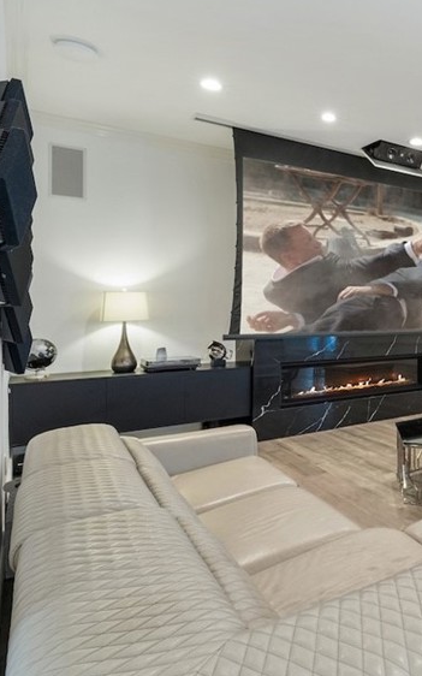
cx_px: 466
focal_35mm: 26
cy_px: 318
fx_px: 479
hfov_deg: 39.0
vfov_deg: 70.4
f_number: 9
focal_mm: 14
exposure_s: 1/5
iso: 640
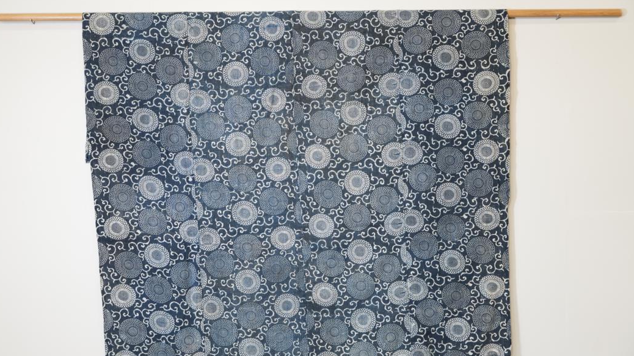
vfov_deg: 17.2
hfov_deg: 30.1
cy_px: 182
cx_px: 304
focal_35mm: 70
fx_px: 1177
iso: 1000
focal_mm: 64
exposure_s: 1/80
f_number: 4
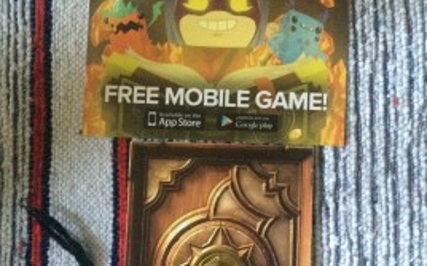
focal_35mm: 49
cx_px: 245
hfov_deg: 41.0
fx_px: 570
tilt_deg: -86.8
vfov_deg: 26.2
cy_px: 100
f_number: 2.2
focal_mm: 4.15
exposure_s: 1/17
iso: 400
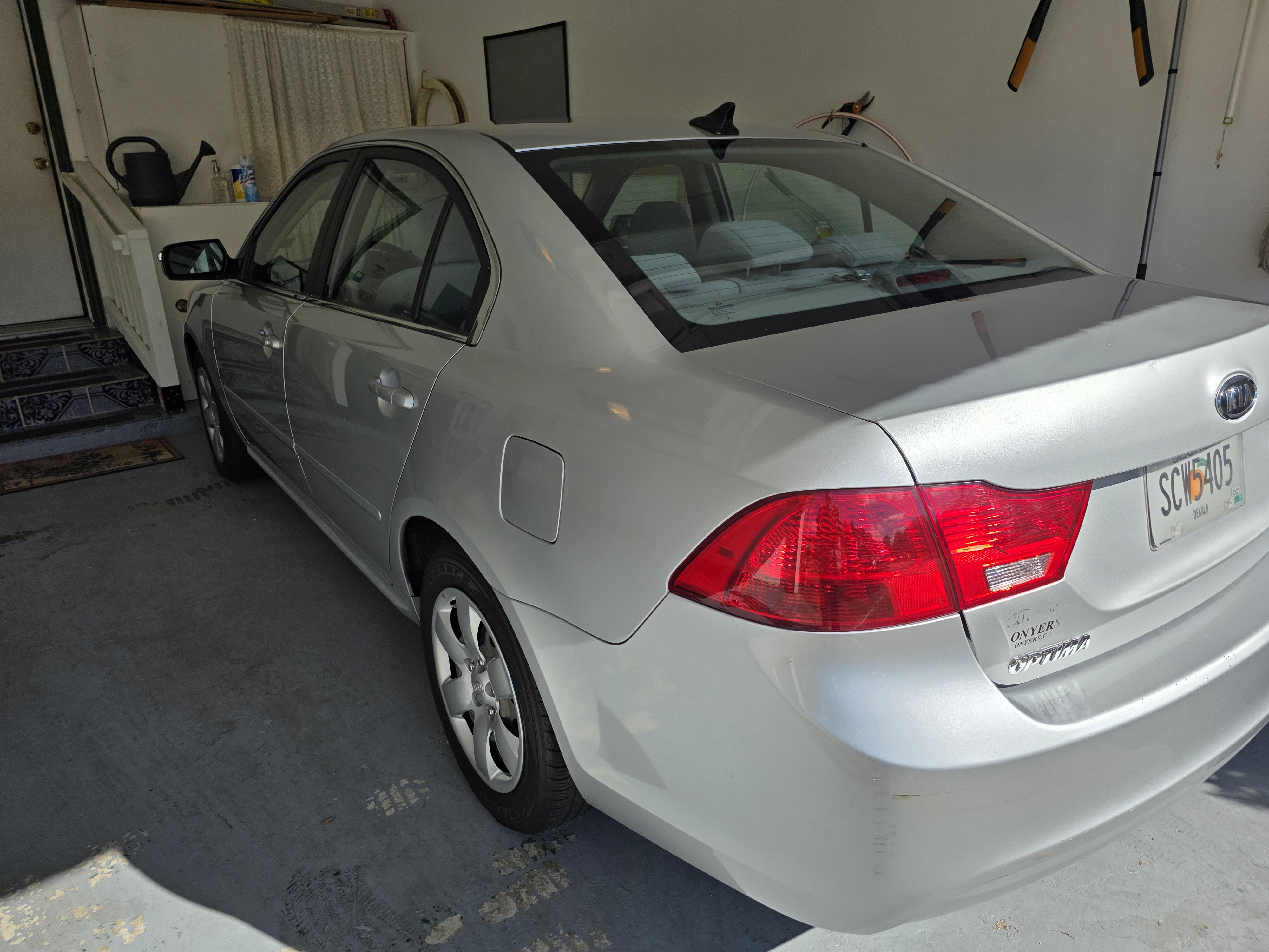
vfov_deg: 58.9
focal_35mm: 23
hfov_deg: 73.9
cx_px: 634
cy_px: 476
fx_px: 843
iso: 80
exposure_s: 1/7944
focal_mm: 6.3
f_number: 1.7
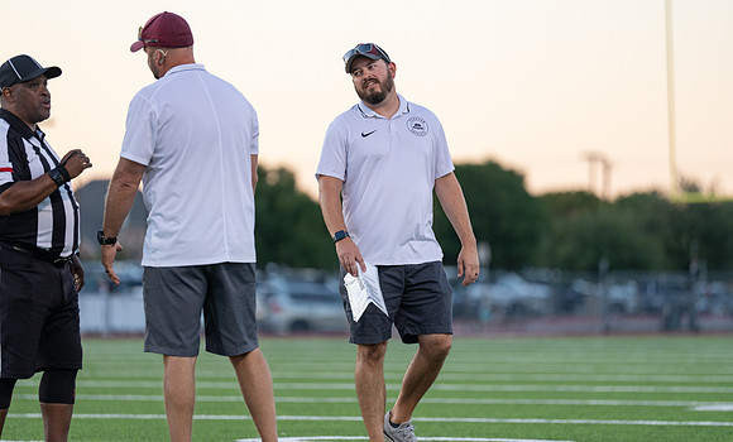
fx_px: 4146
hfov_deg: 10.1
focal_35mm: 210
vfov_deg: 6.1
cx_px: 366
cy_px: 221
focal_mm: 200
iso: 640
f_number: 2.8
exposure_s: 1/1000
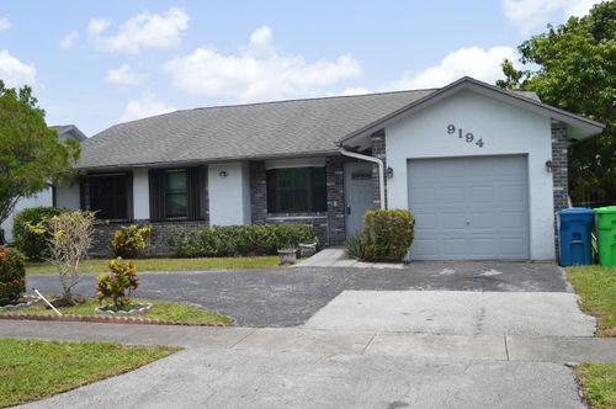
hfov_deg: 57.3
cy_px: 204
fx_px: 564
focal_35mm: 33
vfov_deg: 39.9
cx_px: 308
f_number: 8
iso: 100
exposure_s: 1/250
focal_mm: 22
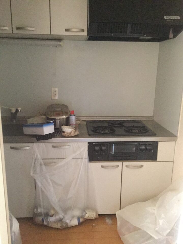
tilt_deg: -13.7
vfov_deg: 58.4
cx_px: 92
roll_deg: -1.3
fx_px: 219
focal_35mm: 31
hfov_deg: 45.4
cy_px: 122
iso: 400
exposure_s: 1/15
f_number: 2.4
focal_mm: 3.3
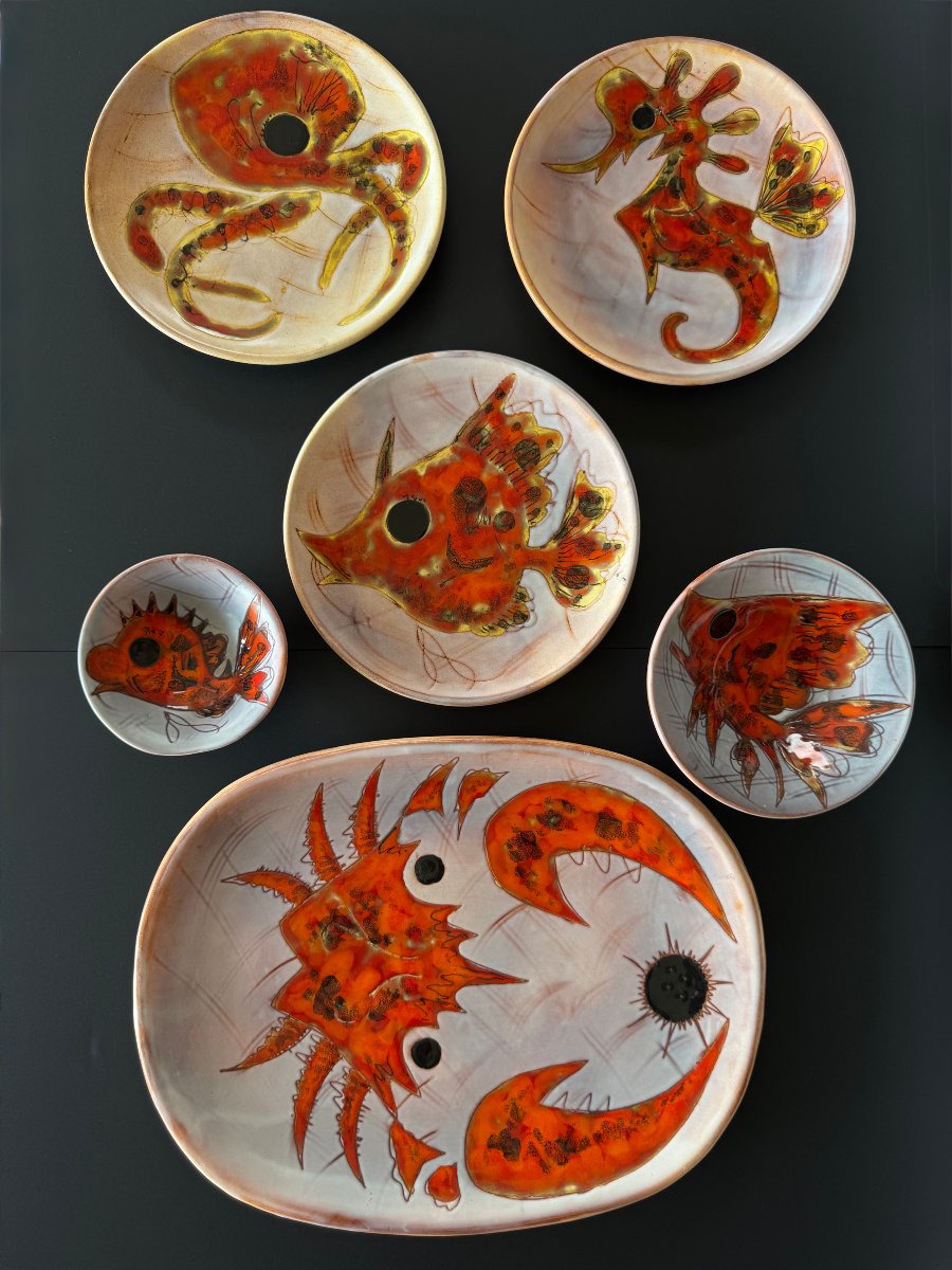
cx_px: 476
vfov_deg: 71.6
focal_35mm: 24
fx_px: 880
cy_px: 635
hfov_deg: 56.8
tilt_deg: -87.1
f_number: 1.78
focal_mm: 6.76
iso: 80
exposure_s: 1/121
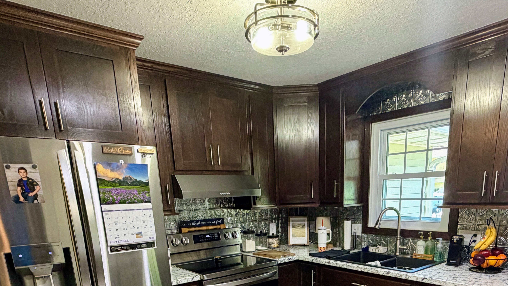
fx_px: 350
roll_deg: +2.2
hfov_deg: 71.6
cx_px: 284
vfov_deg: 39.3
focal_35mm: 26
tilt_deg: -14.6
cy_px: 285
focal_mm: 2.22
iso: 250
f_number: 2.2
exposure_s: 1/60
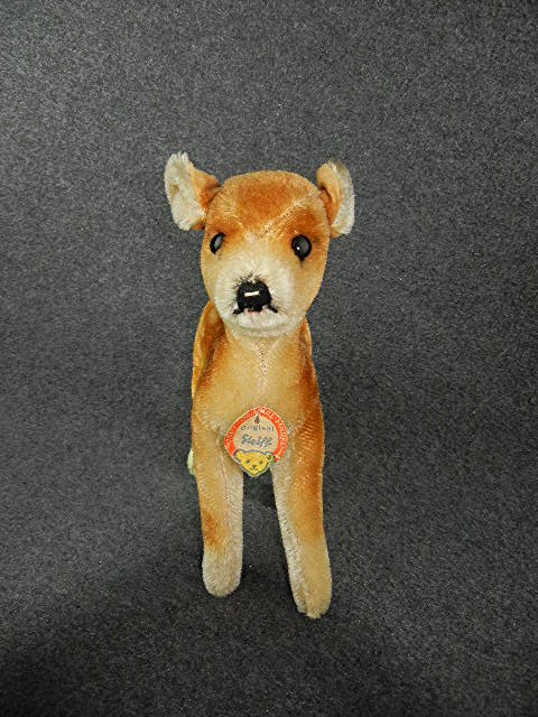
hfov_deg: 46.8
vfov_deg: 60.0
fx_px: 622
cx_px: 269
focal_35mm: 30
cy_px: 358
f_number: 3.5
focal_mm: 5.4
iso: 319
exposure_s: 1/30
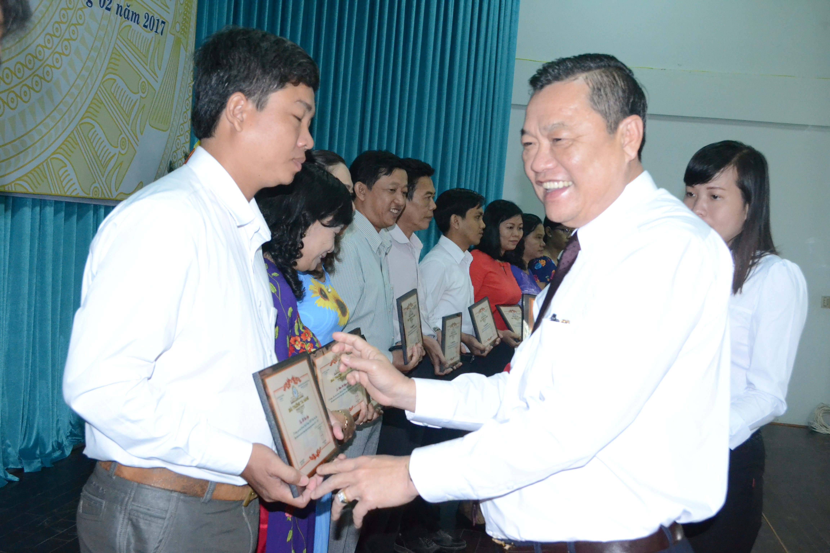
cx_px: 415
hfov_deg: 49.6
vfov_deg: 34.2
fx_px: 899
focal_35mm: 39
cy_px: 276
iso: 3200
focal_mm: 26
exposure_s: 1/60
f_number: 7.1
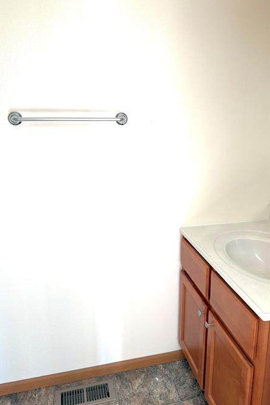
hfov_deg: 44.9
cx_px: 155
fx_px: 326
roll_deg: -0.7
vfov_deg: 63.5
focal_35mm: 29
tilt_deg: -12.9
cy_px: 184
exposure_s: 1/121
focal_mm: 6.76
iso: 125
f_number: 1.78
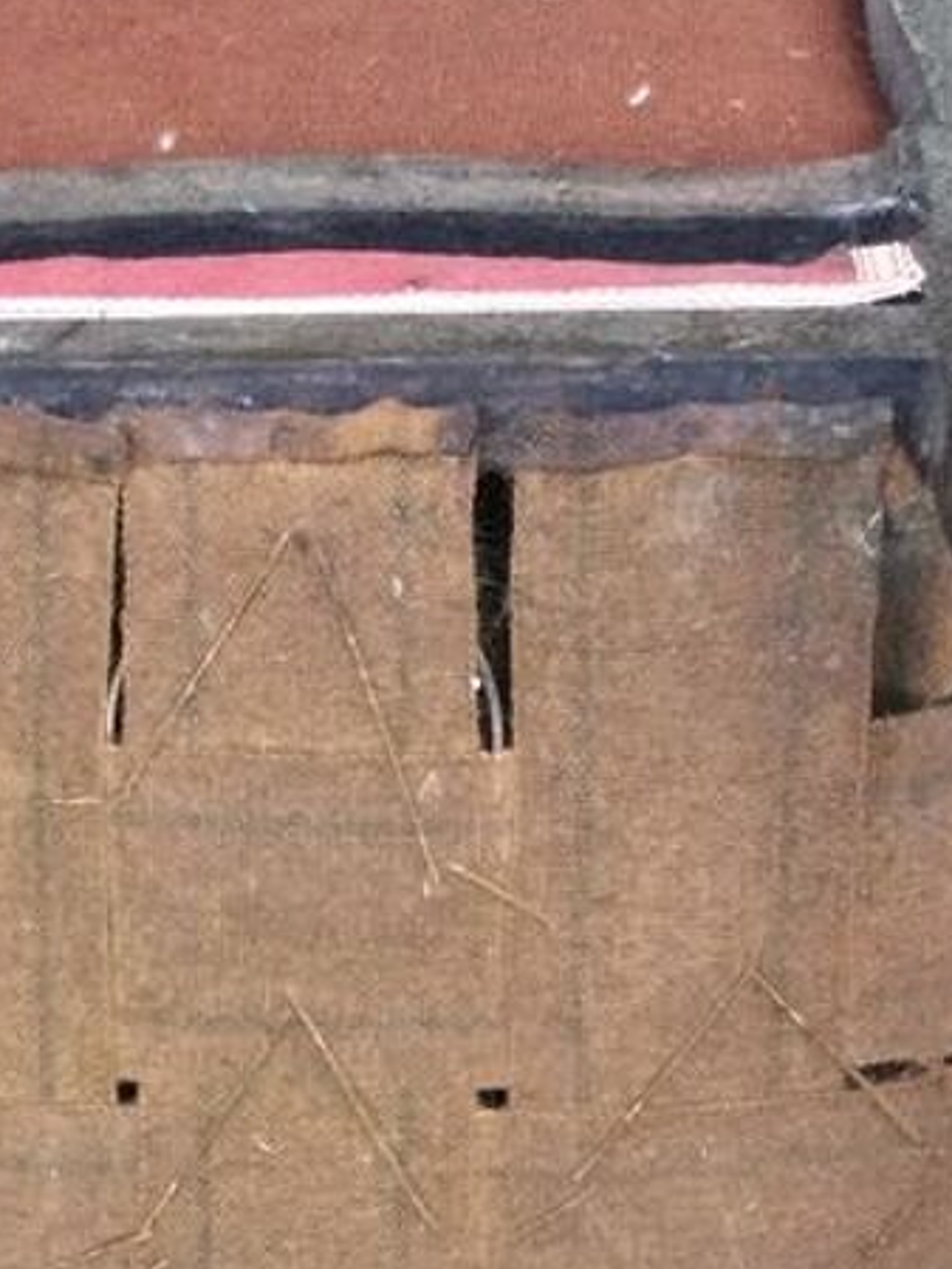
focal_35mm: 92
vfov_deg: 20.4
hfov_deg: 15.9
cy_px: 1372
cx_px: 164
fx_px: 3372
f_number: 2.4
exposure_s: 1/33
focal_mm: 3.3
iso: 50
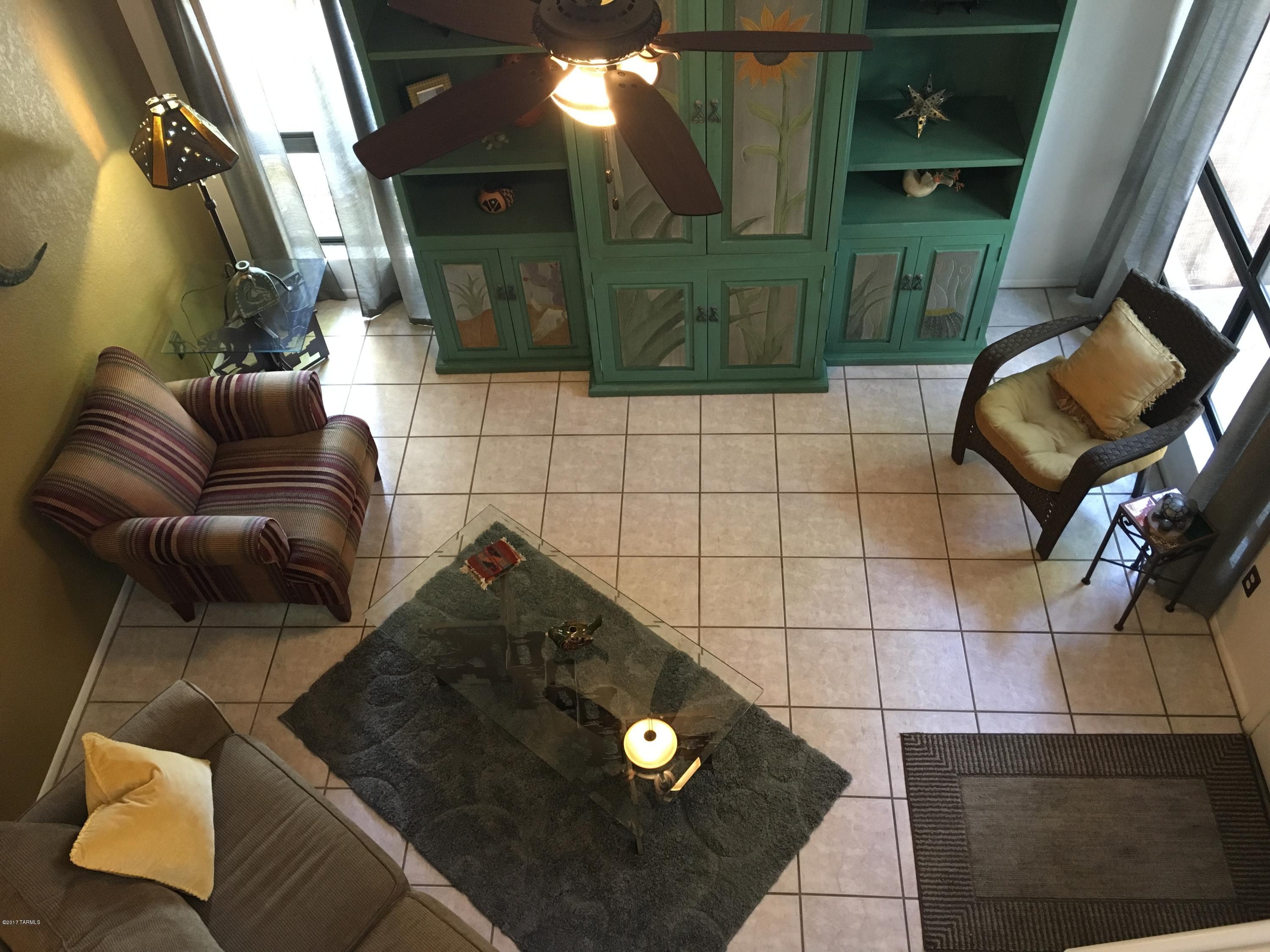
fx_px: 1064
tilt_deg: -51.1
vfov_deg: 48.2
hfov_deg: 61.7
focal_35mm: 29
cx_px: 635
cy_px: 476
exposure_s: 1/24
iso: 200
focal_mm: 4.15
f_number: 2.2
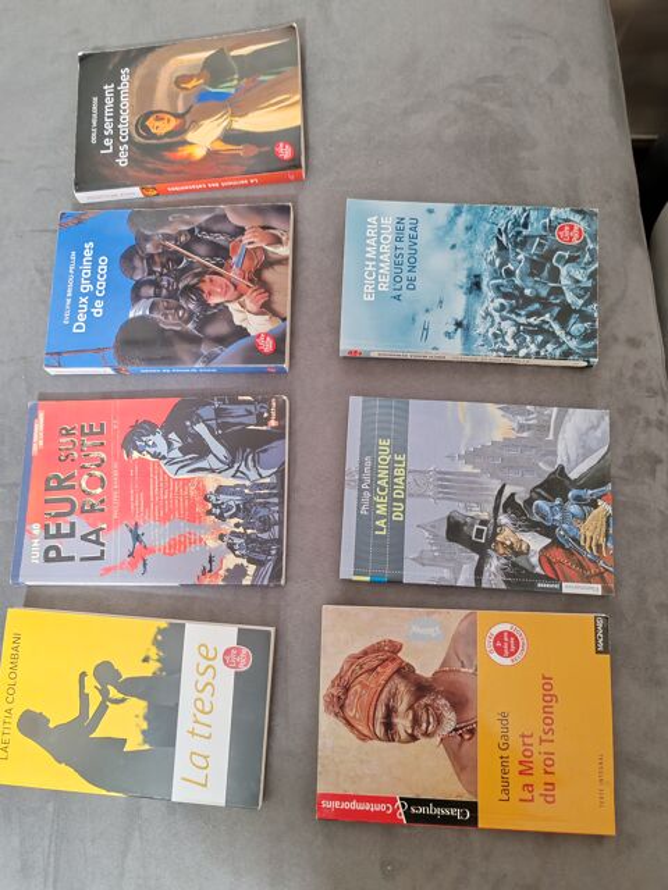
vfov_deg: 65.3
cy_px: 445
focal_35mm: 27
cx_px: 334
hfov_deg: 51.4
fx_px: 695
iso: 5000
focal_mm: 6.12
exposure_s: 1/25
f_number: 1.9
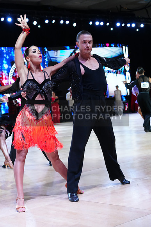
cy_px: 114
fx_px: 440
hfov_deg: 19.5
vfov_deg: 28.8
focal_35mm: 70
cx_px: 76
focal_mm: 70
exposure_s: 1/400
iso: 6400
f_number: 5
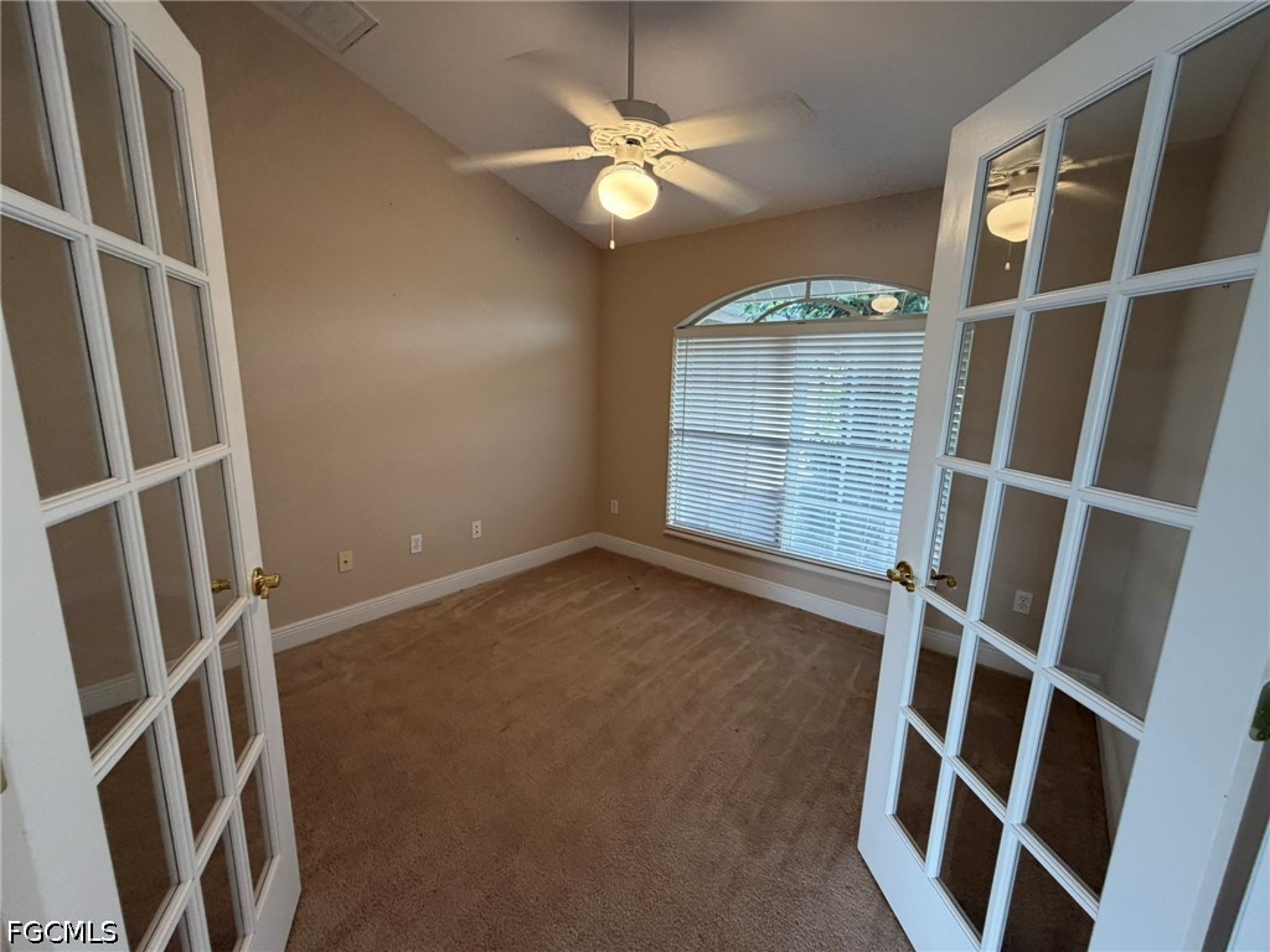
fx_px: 514
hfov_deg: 102.1
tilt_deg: -11.6
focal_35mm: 14
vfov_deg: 85.7
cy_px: 476
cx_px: 635
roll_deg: -0.8
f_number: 2.2
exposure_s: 1/60
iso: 200
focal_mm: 2.22
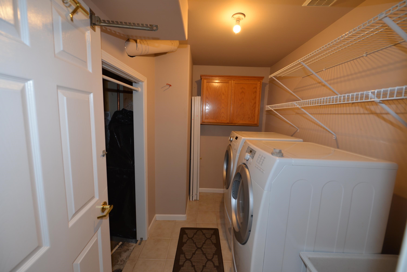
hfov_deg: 104.2
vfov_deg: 81.3
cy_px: 136
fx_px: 158
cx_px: 204
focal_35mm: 14
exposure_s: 1/60
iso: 320
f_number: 4
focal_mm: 14
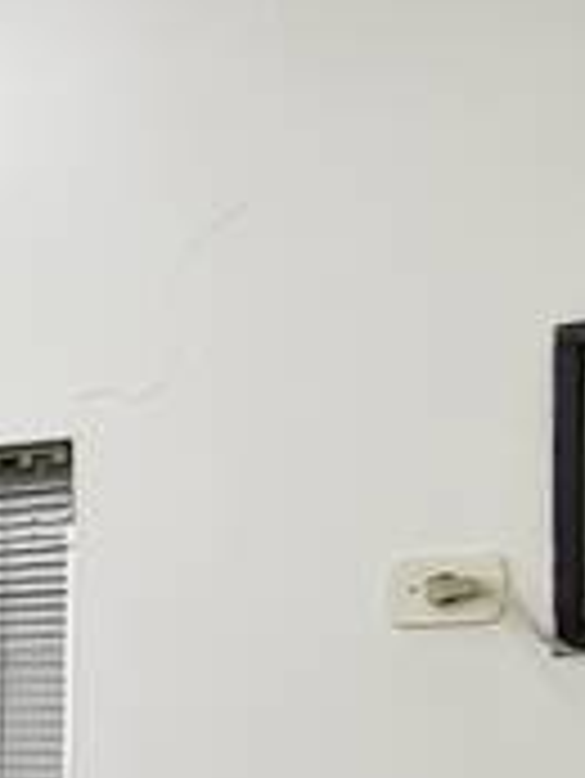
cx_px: -846
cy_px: 904
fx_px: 1823
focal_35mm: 81
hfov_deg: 13.2
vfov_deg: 22.4
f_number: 2.2
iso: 100
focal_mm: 2.2
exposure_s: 1/60
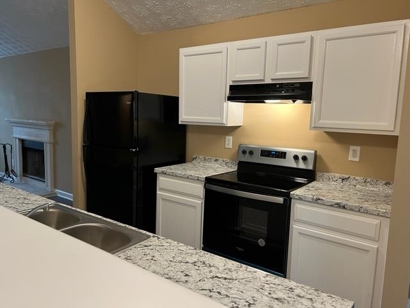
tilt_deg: -7.9
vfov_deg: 53.1
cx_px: 205
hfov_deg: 67.3
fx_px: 308
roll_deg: -1.7
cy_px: 154
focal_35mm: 26
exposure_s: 1/60
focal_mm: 5.7
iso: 200
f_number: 1.5
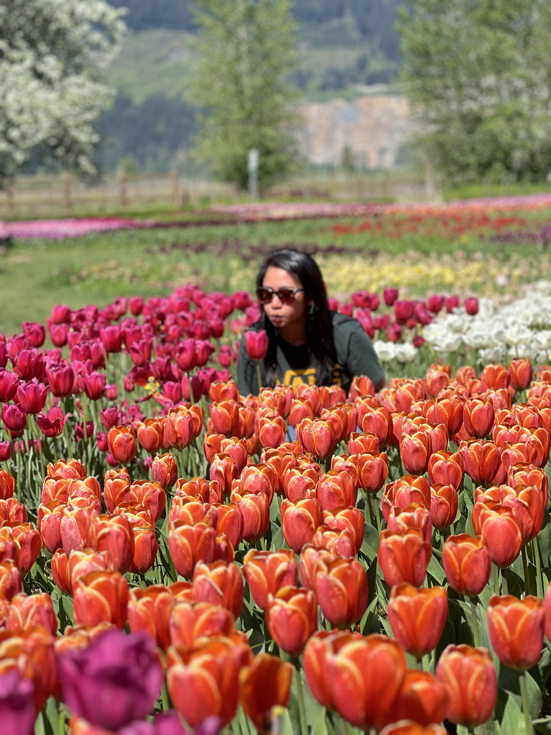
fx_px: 1634
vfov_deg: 25.3
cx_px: 276
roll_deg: +1.6
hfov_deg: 19.1
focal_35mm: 77
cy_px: 368
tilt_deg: -4.2
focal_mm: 9
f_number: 2.8
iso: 32
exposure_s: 1/531
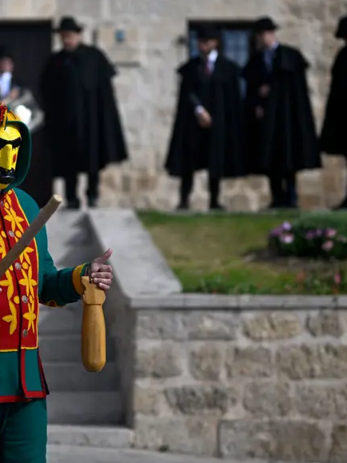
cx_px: 98
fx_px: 976
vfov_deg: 26.7
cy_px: 230
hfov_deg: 20.0
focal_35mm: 73
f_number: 1.2
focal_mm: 50
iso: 100
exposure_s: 1/20000
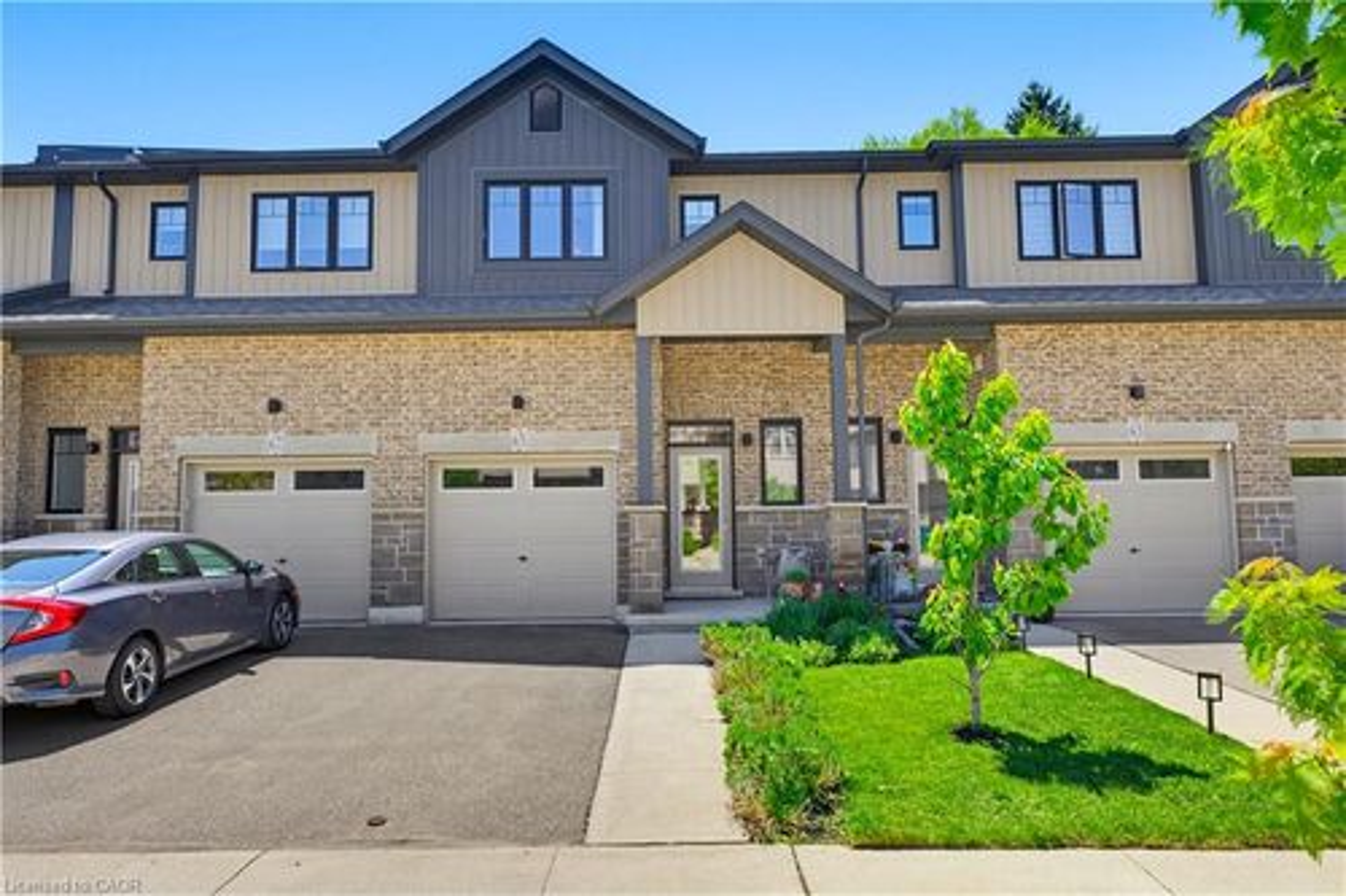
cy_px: 448
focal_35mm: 24
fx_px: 897
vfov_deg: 53.1
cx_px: 673
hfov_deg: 73.8
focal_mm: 24
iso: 400
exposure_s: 1/125
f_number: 8
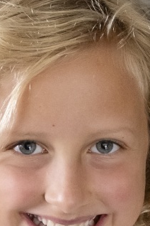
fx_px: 1887
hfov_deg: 4.6
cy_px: 368
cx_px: 86
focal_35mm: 302
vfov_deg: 6.7
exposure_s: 1/160
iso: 3200
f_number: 4.5
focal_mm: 53
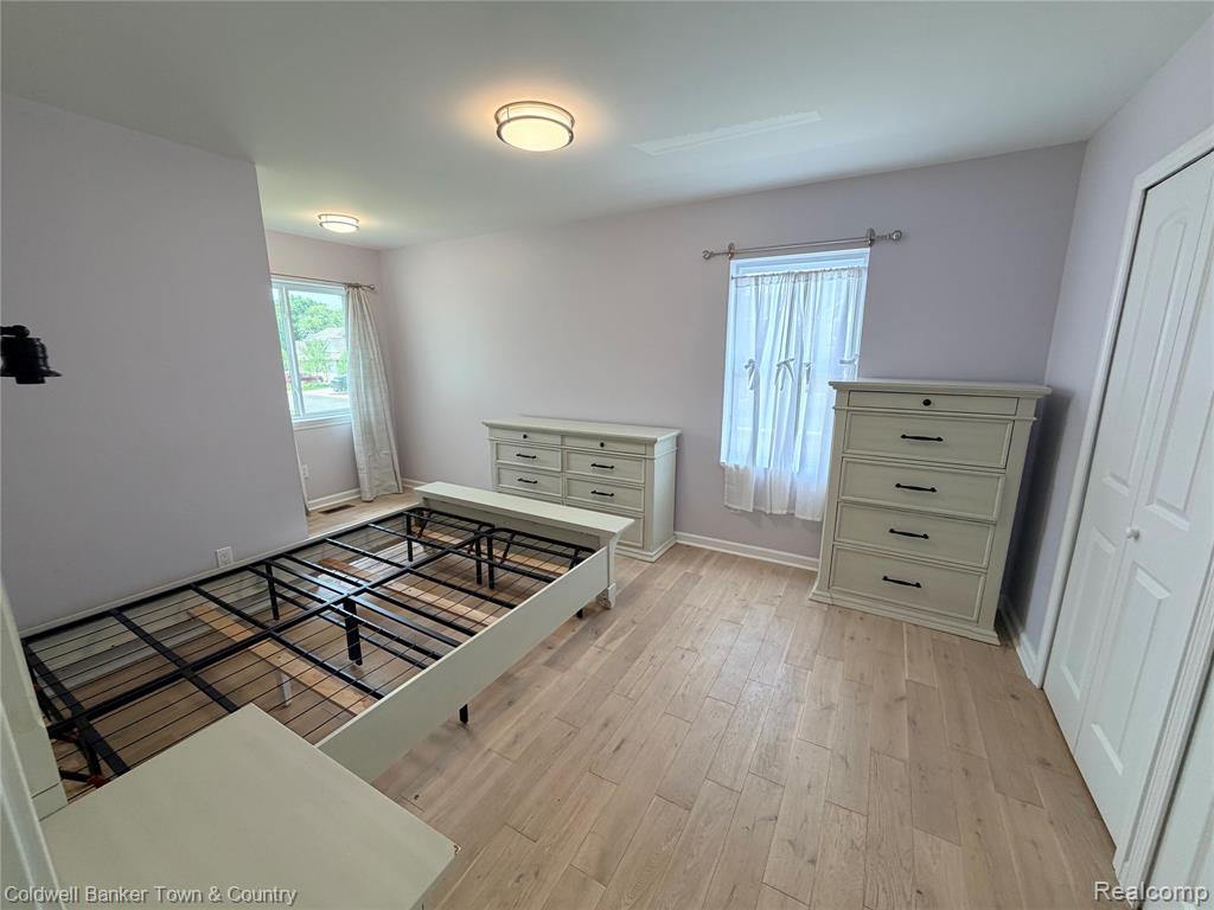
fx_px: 491
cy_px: 455
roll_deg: +0.7
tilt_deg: -12.6
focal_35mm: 14
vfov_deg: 85.7
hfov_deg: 102.1
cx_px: 607
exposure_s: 1/120
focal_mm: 2.22
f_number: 2.2
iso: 160
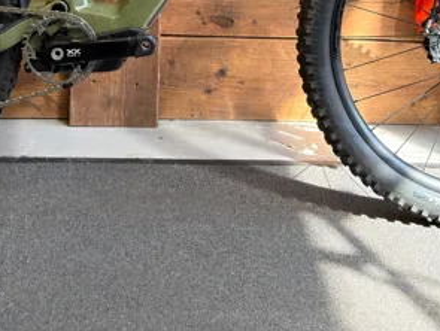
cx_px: 163
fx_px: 827
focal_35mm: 65
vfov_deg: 20.9
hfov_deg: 29.7
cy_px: -78
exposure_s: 1/128
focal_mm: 6.76
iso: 200
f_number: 1.78
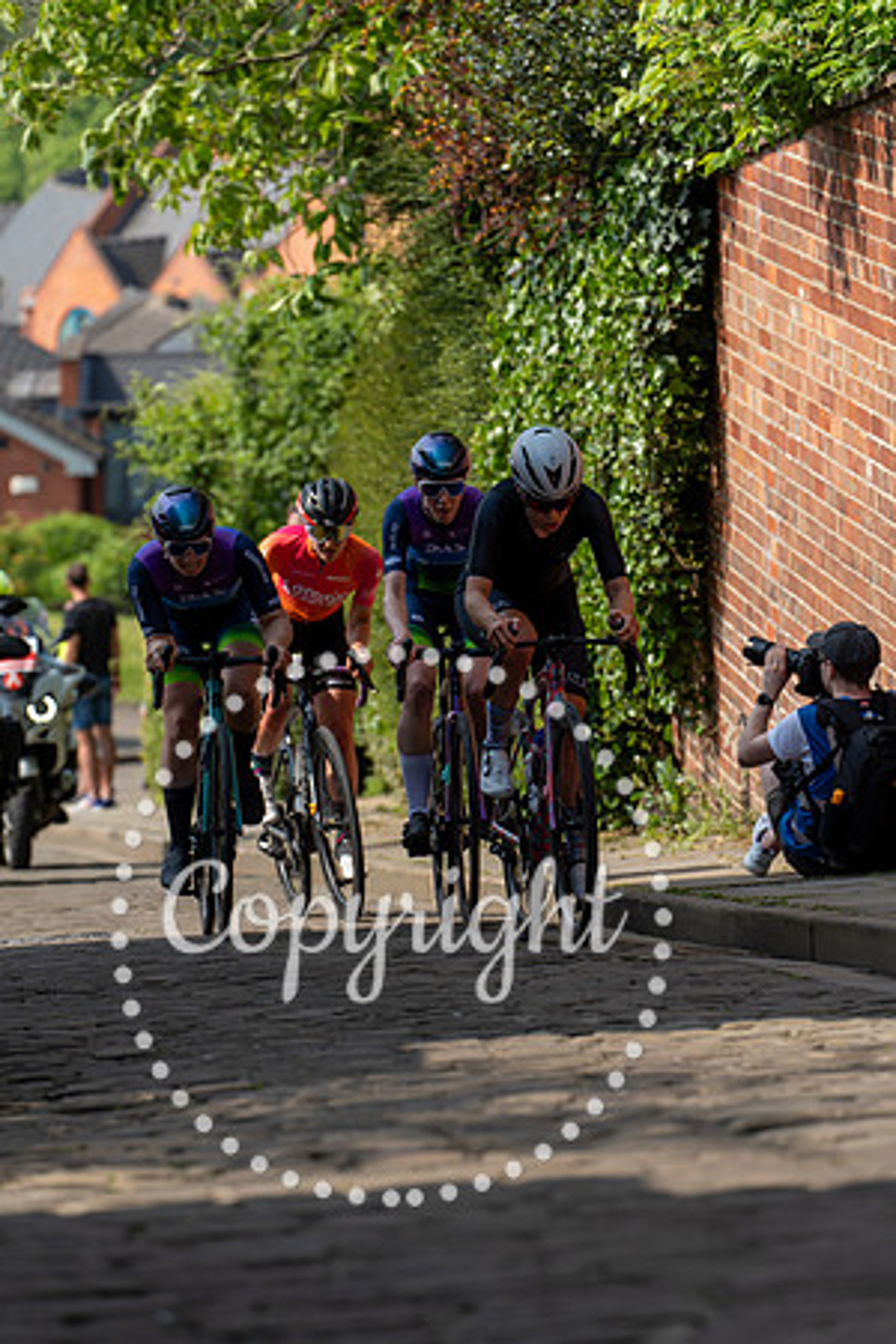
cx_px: 448
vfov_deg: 12.4
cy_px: 672
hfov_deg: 8.3
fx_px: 6197
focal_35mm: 166
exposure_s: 1/1000
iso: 200
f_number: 4.5
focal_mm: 166
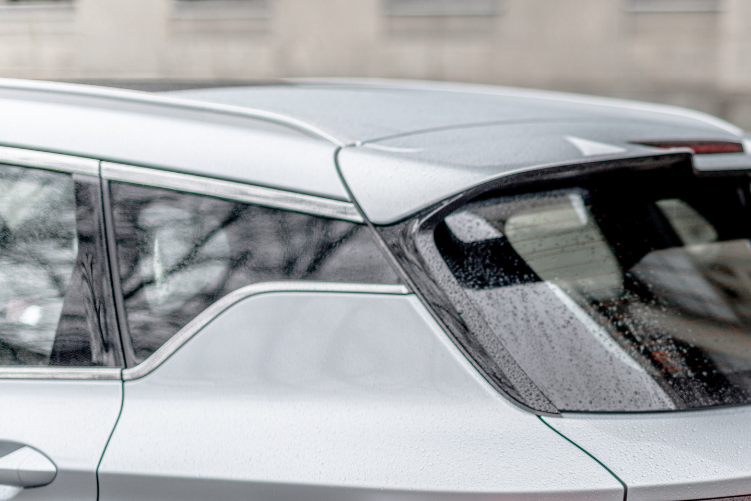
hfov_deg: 22.4
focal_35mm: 89
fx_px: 1857
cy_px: 407
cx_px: 661
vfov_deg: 15.3
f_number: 2.2
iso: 200
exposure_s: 1/160
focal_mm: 50
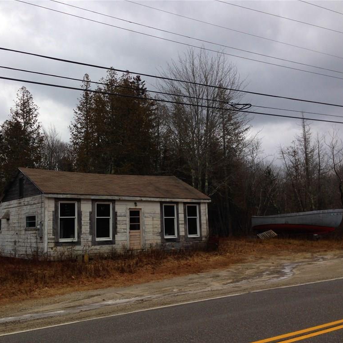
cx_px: 148
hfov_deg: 42.7
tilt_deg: +6.7
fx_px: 437
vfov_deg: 42.8
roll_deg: -0.8
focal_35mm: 39
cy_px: 172
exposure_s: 1/341
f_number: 2.4
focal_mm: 4.12
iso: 50
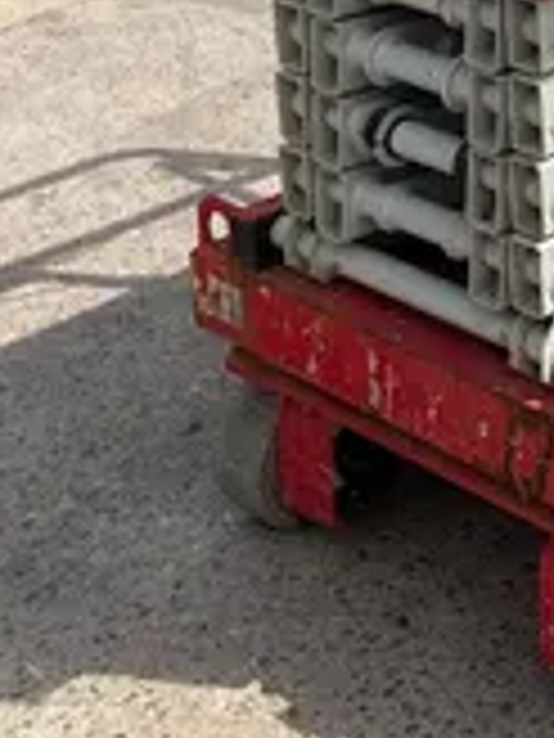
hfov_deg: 15.5
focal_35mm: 87
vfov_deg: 21.0
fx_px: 1856
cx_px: 869
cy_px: -146
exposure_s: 1/3401
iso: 32
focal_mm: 4.25
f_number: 1.8
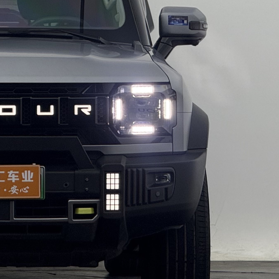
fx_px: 2891
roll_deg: -0.2
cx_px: -10
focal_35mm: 317
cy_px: 30
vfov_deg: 5.5
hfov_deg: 5.5
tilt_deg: +1.9
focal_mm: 15.66
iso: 50
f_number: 2.8
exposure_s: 1/100
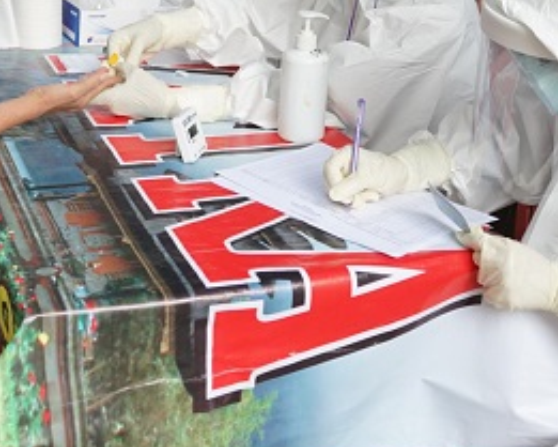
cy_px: 115
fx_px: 1140
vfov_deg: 22.0
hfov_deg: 27.4
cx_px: 190
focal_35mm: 69
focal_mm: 32
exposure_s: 1/1000
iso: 1600
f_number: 4.5
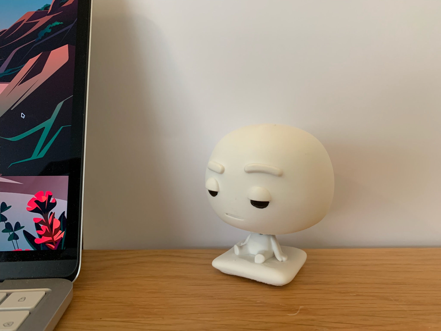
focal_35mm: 26
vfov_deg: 53.1
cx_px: 220
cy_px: 166
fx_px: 331
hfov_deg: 67.3
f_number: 1.8
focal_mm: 4.25
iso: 400
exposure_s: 1/44
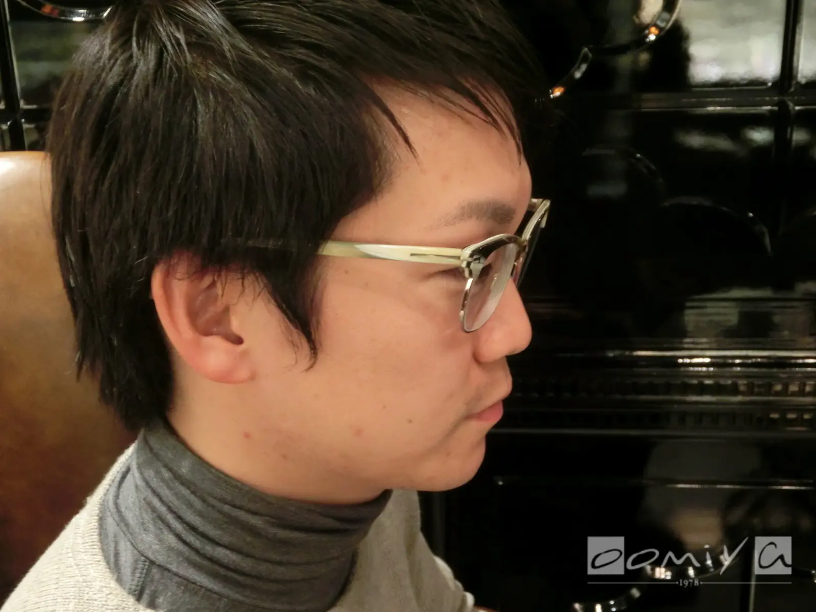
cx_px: 408
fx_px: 943
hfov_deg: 46.8
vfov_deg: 36.0
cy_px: 306
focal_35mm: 40
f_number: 4
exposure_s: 1/20
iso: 800
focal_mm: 7.15
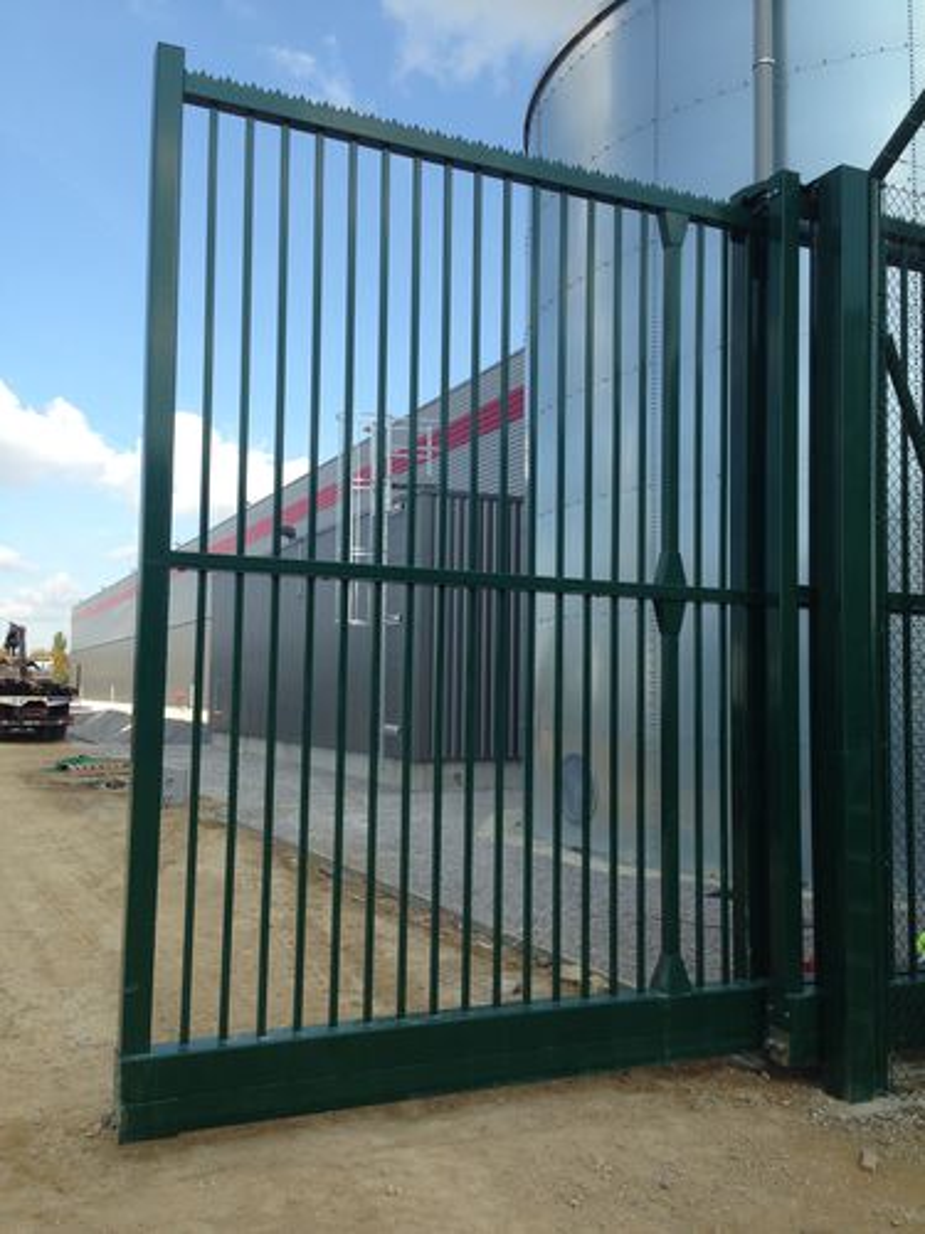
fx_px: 1176
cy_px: 617
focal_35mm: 33
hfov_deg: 42.9
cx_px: 462
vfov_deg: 55.4
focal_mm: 4.12
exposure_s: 1/889
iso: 50
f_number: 2.4
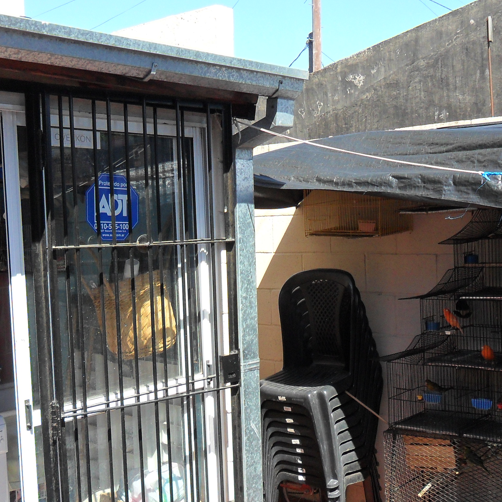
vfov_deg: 36.8
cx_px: 265
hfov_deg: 36.8
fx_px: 755
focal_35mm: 46
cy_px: 274
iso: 100
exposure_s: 1/350
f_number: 3.5
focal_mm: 4.9
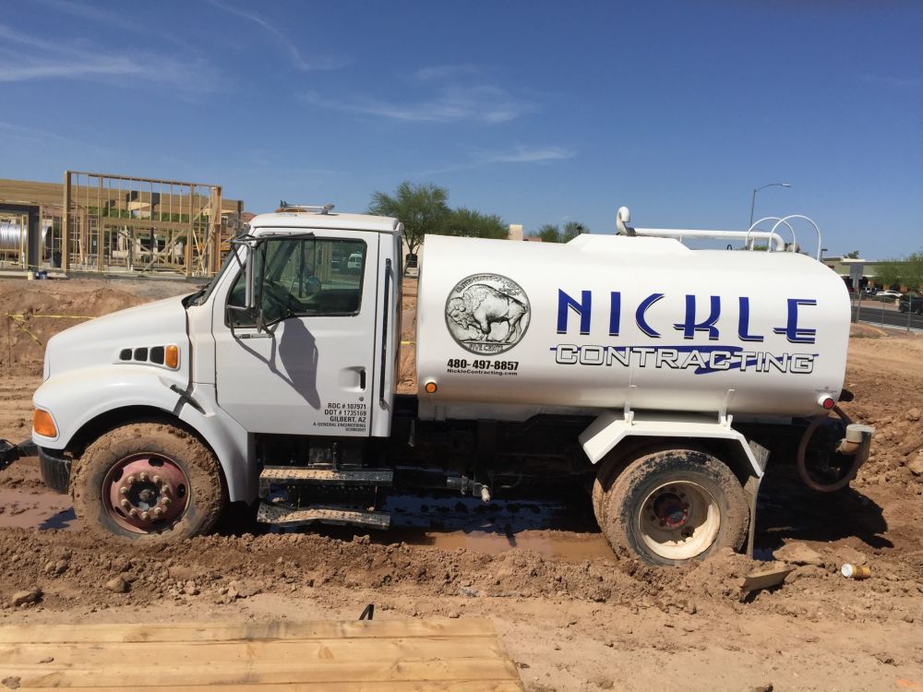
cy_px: 346
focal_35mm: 29
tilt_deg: -4.0
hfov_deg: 61.7
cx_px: 462
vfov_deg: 48.2
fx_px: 773
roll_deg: -3.6
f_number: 2.2
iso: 32
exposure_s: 1/4950
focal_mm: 4.15
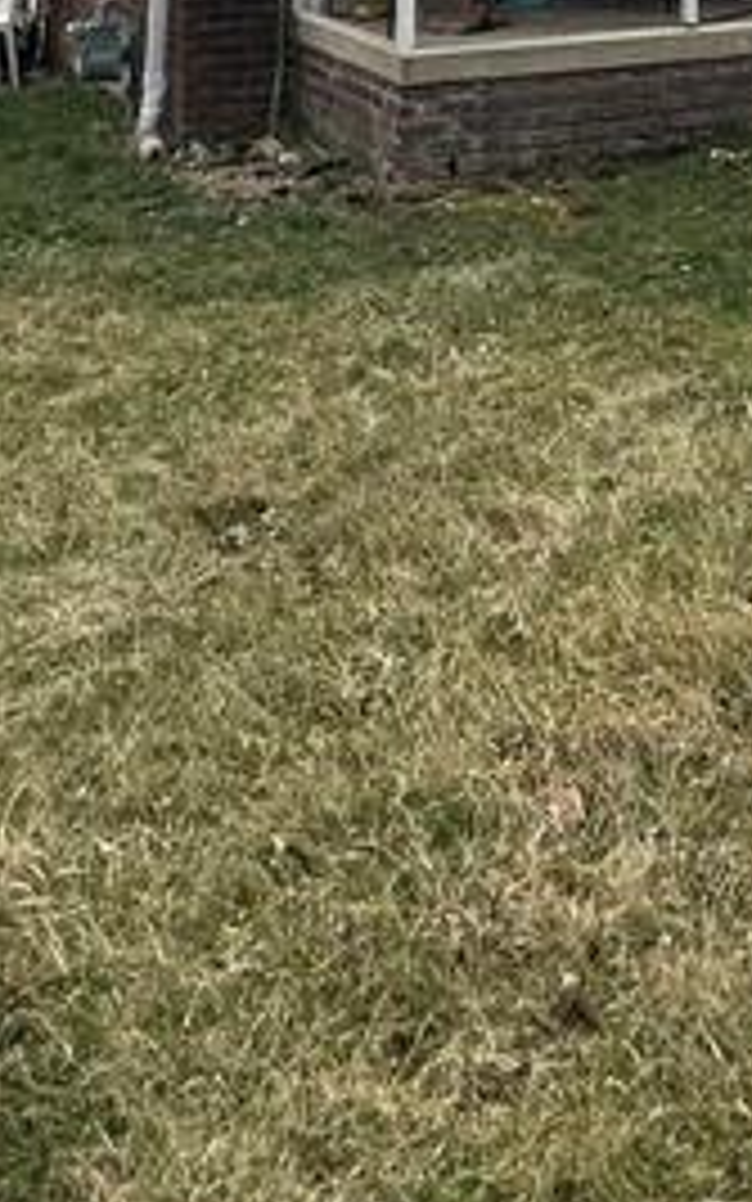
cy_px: -468
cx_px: 675
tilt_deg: +8.9
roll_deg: +0.3
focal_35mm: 57
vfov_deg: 27.7
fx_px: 1868
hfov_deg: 22.2
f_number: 2.2
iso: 50
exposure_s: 1/5051
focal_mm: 2.22
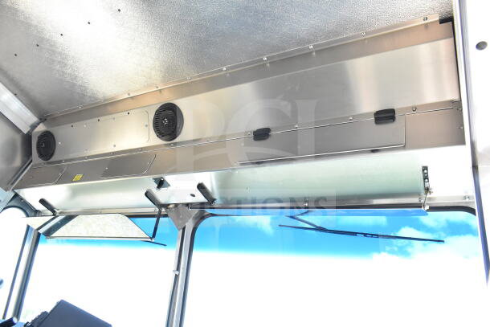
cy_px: 164
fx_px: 368
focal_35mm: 27
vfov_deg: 48.0
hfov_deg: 67.4
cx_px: 245
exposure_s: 1/160
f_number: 6.3
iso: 1600
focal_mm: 18
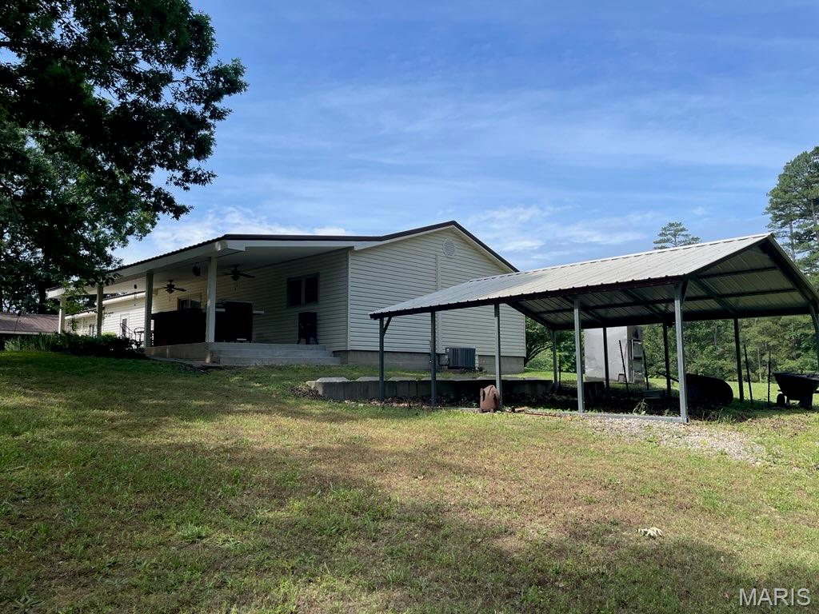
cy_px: 307
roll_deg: +1.3
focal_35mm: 26
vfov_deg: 53.1
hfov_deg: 67.3
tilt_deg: +6.9
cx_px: 410
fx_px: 615
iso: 32
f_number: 1.6
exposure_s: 1/2681
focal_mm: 4.2
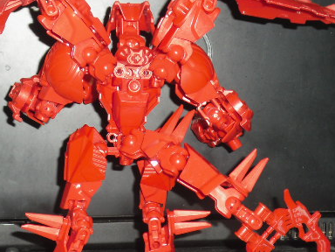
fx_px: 1016
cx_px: 135
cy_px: 122
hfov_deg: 18.7
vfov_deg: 14.1
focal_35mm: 105
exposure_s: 1/60
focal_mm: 11.2
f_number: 4.2
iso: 200
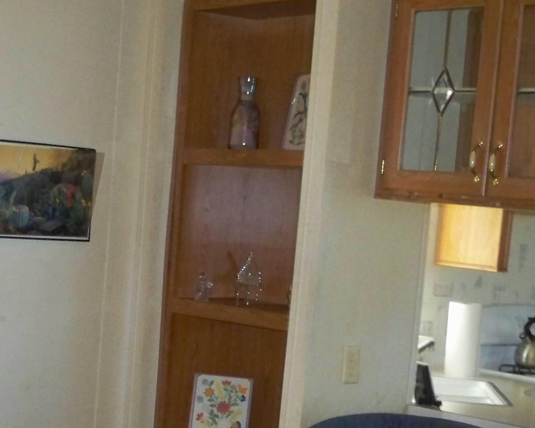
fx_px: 1361
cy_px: 371
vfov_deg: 17.6
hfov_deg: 21.4
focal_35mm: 86
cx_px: -1
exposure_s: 1/60
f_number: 3.1
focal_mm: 6.3
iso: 320
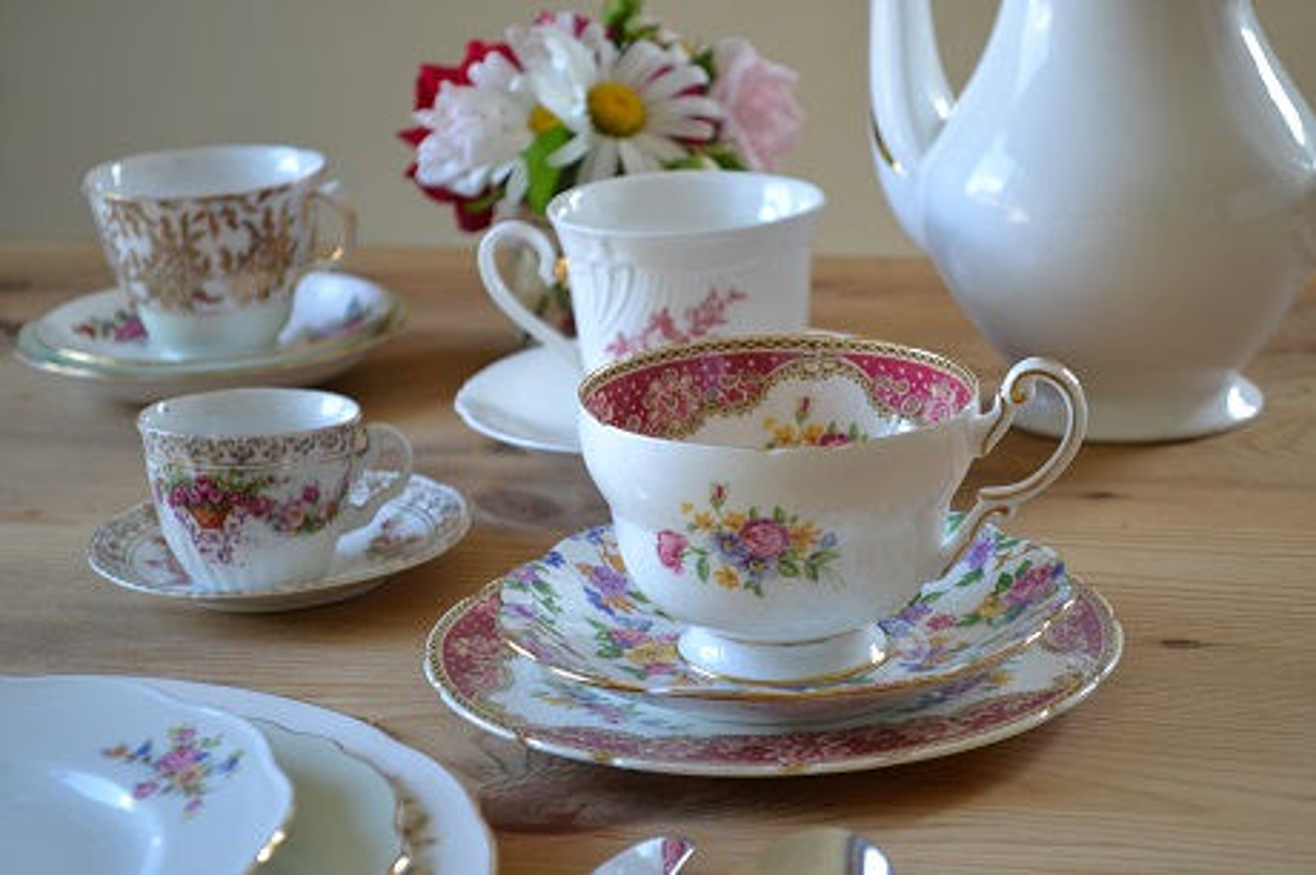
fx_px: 3014
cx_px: 658
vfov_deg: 16.5
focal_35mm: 82
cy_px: 438
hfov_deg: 24.6
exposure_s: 1/160
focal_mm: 55
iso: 1600
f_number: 5.6
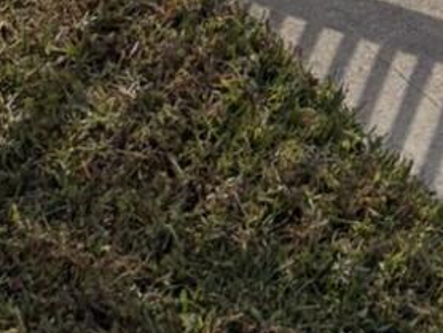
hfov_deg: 10.5
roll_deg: -1.5
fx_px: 2395
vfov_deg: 5.9
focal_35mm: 187
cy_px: -1240
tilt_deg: +1.1
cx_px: 402
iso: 50
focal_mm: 5.96
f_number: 1.6
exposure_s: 1/7813
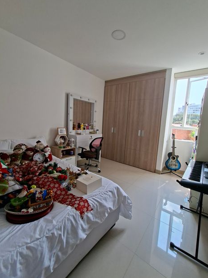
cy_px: 131
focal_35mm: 14
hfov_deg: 85.6
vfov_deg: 102.0
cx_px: 108
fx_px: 112
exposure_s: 1/165
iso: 40
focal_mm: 1.74
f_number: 2.2
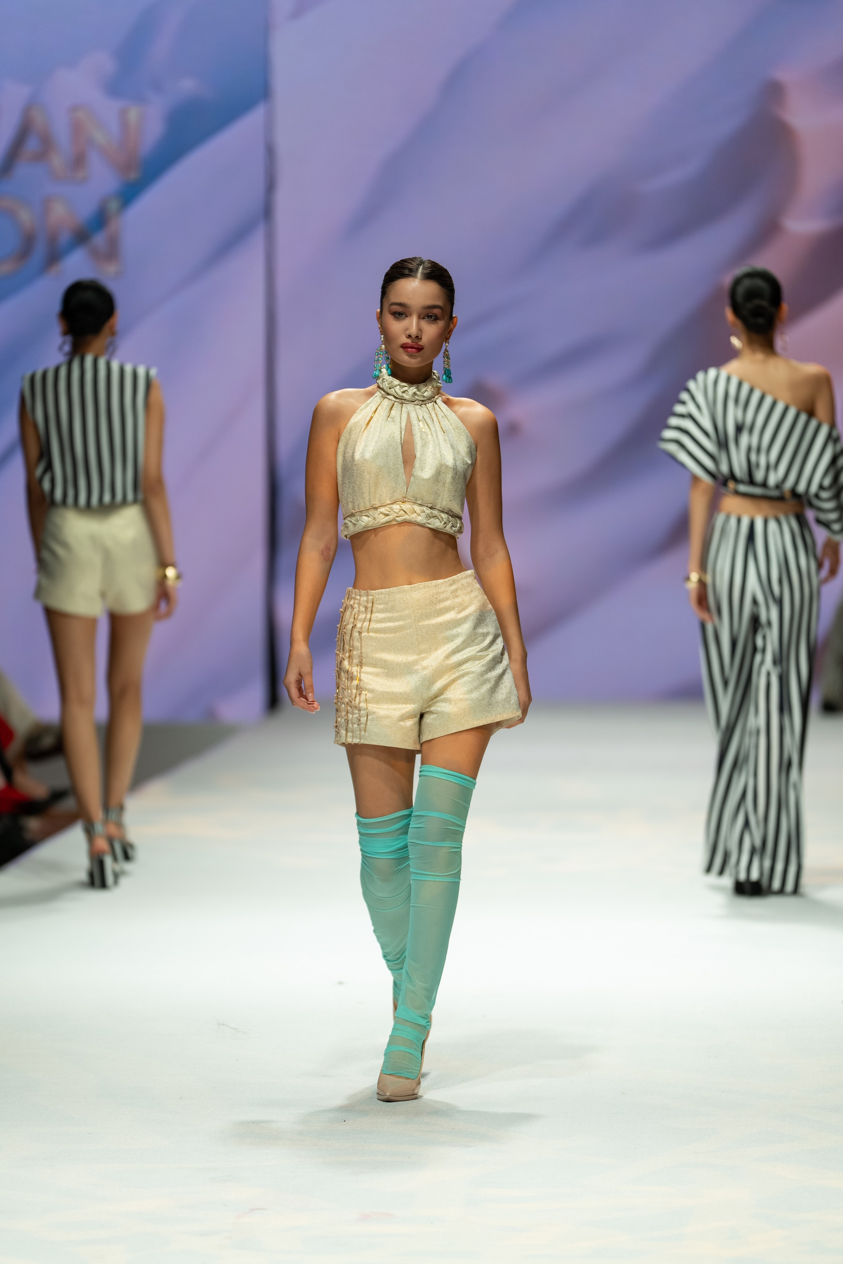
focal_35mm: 200
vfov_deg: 10.3
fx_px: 7024
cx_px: 422
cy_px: 632
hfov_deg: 6.9
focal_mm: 200
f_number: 2.8
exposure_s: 1/320
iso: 200
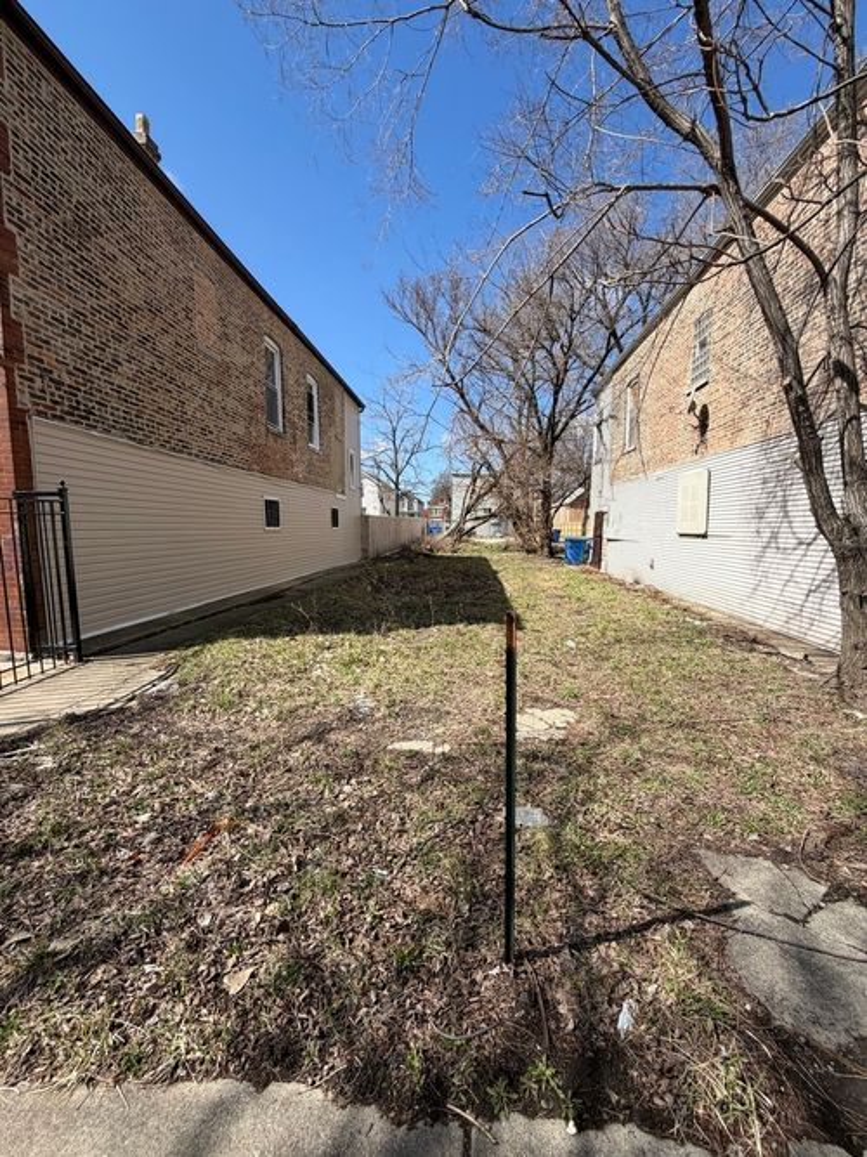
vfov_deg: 102.1
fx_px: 468
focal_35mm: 14
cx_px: 434
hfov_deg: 85.7
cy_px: 578
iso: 32
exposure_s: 1/770
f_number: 2.2
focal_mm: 2.22
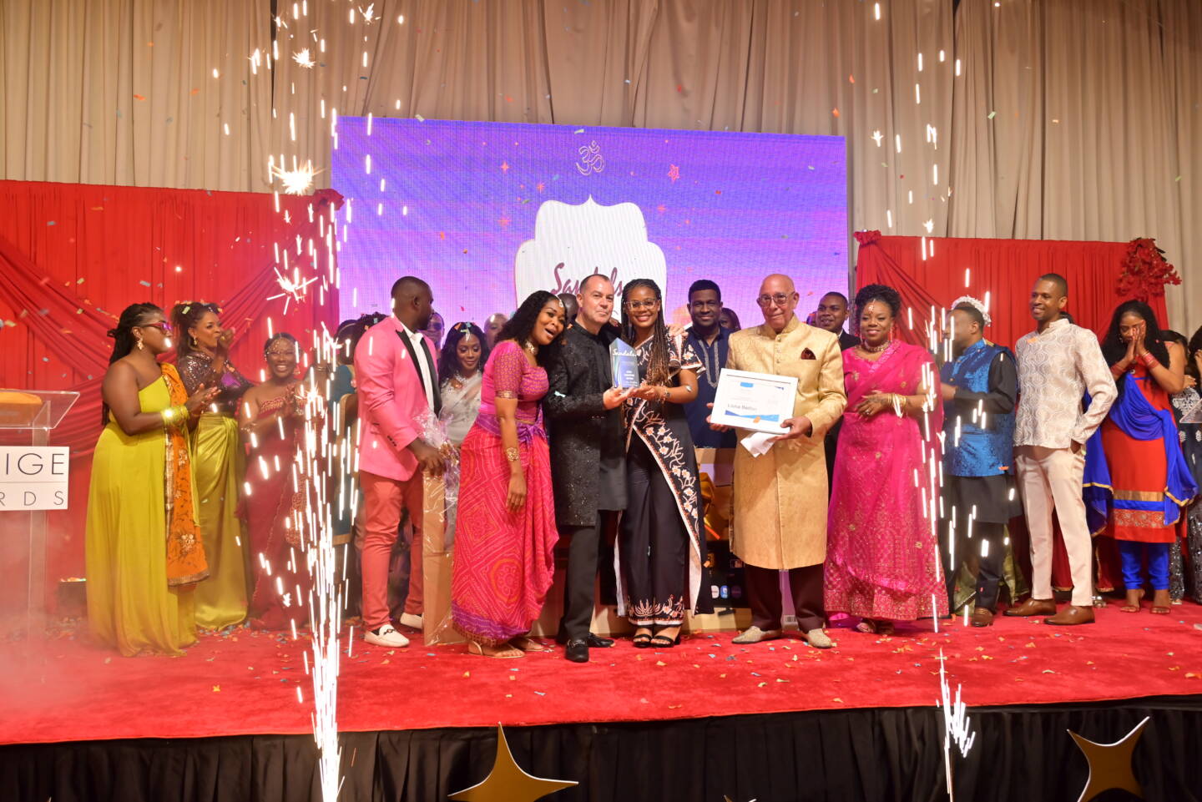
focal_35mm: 32
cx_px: 601
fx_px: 1069
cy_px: 401
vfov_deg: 41.1
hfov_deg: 58.7
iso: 500
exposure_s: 1/160
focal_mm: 32
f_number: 4
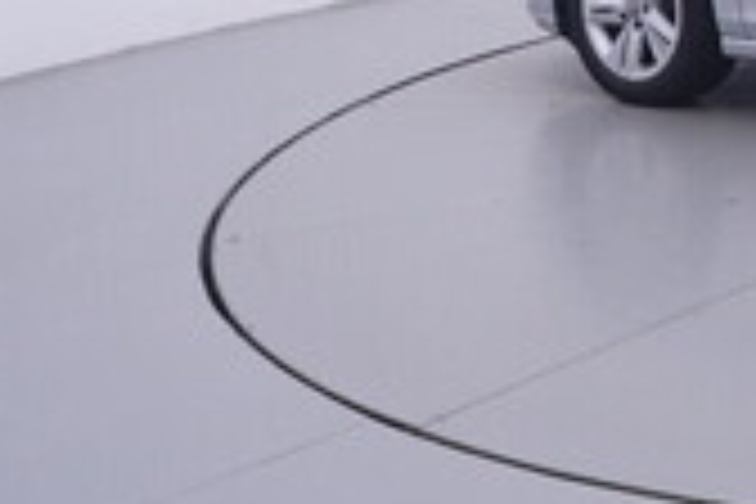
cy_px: -200
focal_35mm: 74
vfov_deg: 17.1
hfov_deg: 21.7
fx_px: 1546
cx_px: 1208
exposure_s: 1/80
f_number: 5
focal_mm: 15
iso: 200
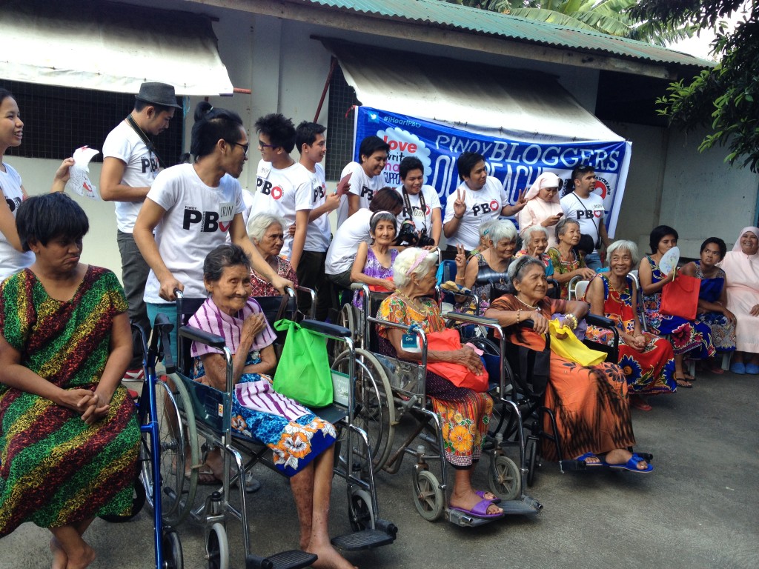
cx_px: 380
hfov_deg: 52.6
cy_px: 284
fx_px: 767
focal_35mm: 35
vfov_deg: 40.7
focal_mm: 4.28
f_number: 2.4
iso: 50
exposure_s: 1/207
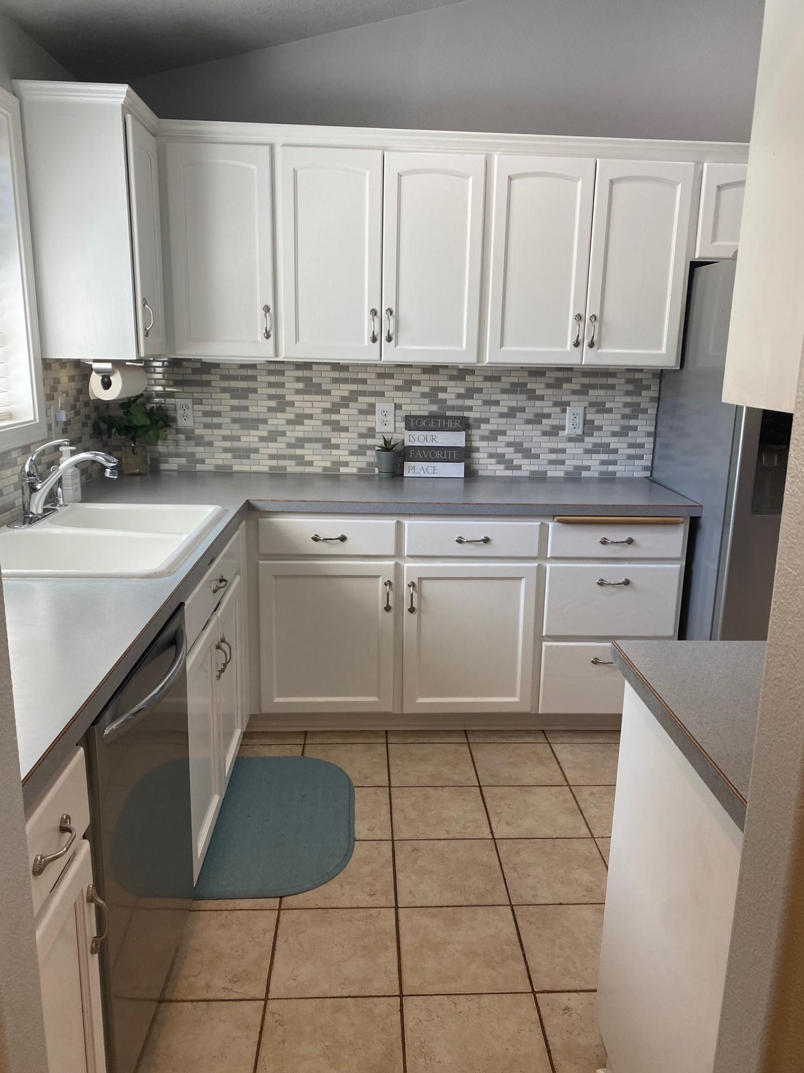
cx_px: 402
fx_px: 805
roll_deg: -1.0
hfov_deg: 53.1
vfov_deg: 67.3
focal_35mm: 26
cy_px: 536
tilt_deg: -13.4
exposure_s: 1/120
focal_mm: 4.25
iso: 100
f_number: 1.8
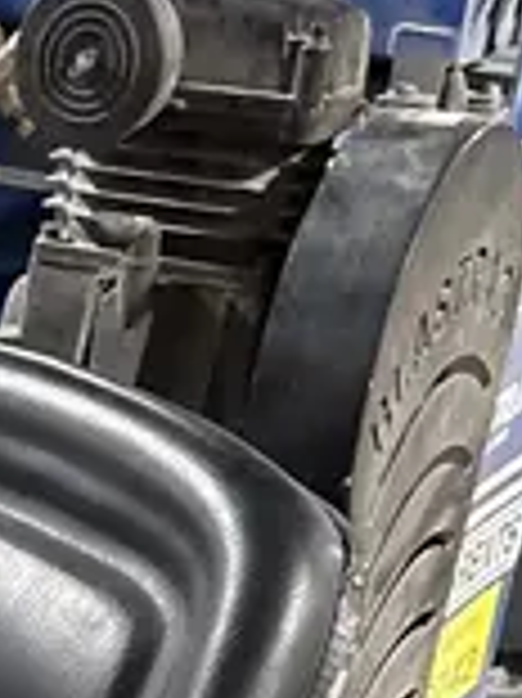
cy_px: 1385
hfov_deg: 11.3
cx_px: -374
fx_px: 2476
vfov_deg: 13.7
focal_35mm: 123
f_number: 1.6
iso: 320
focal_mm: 5.96
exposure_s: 1/60
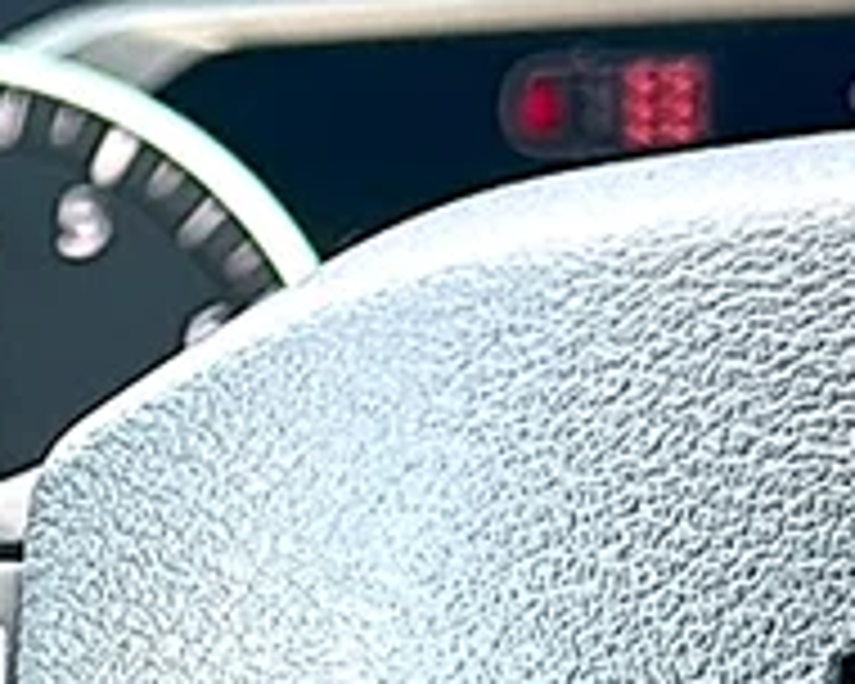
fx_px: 4175
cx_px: -688
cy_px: 911
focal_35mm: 165
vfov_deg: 9.2
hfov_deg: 10.9
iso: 64
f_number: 1.78
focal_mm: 6.86
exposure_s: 1/163
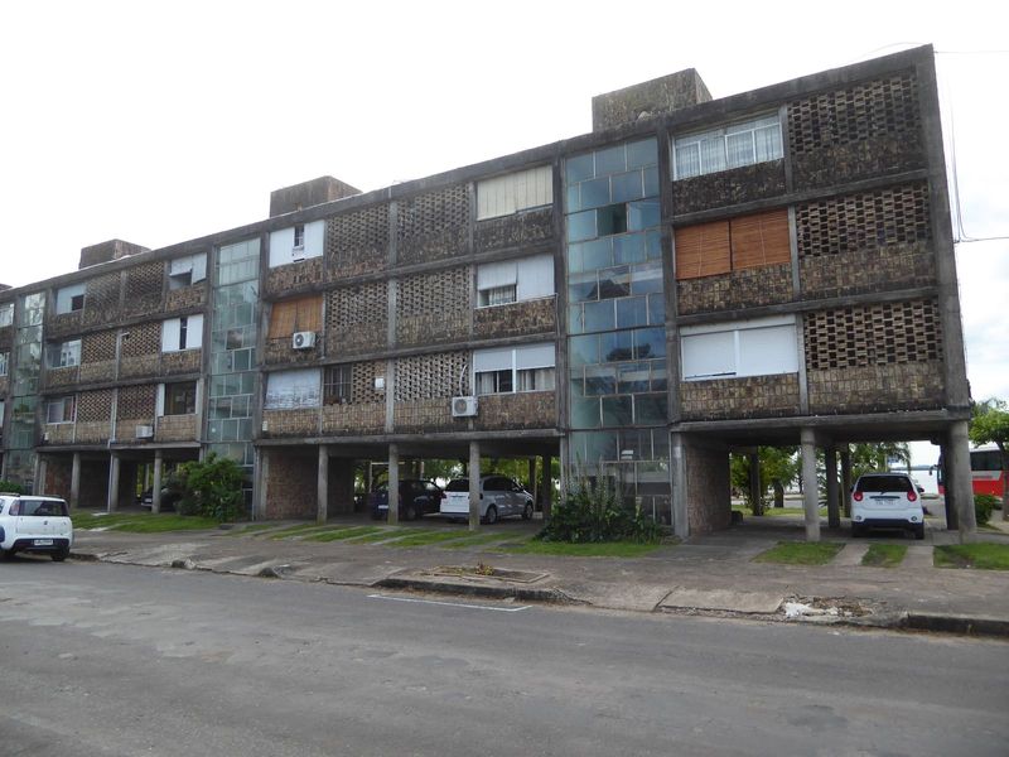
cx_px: 504
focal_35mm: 25
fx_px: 729
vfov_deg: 54.9
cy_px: 378
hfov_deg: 69.4
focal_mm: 4.3
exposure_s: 1/250
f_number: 3.3
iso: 80
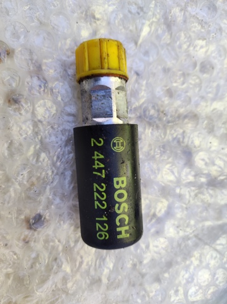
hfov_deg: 74.6
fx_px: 149
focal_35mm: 17
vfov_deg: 91.1
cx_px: 114
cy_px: 152
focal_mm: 4.74
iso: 70
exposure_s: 1/100
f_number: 1.79
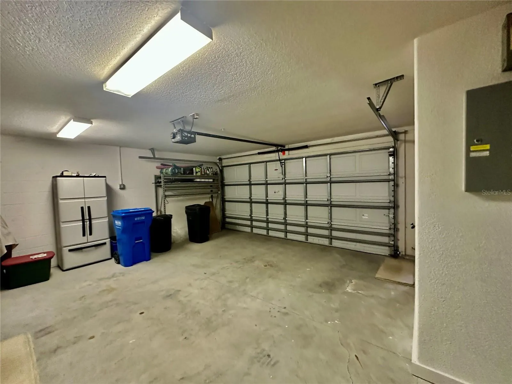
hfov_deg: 102.1
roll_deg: +2.4
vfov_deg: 85.7
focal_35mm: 14
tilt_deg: -4.3
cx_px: 256
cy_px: 192
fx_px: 207
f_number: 2.2
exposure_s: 1/60
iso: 800
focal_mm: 2.22
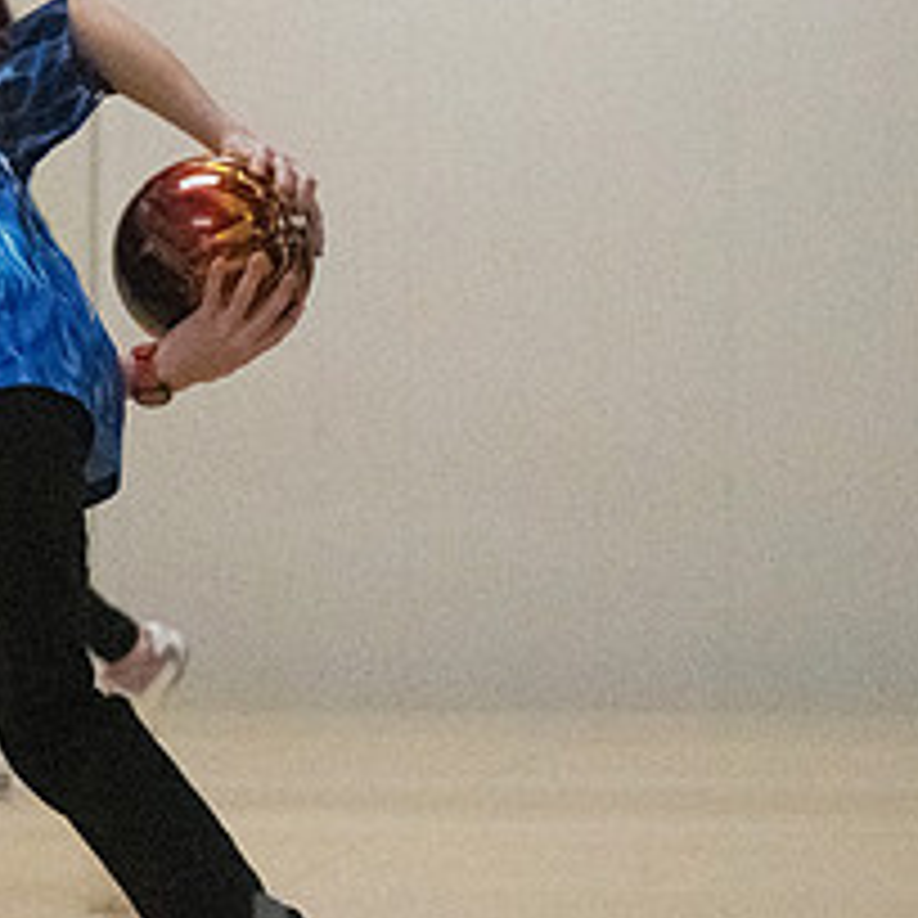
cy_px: 423
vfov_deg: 4.7
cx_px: -248
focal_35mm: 370
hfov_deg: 4.7
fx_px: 11101
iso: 10000
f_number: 4
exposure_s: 1/1250
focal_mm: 102
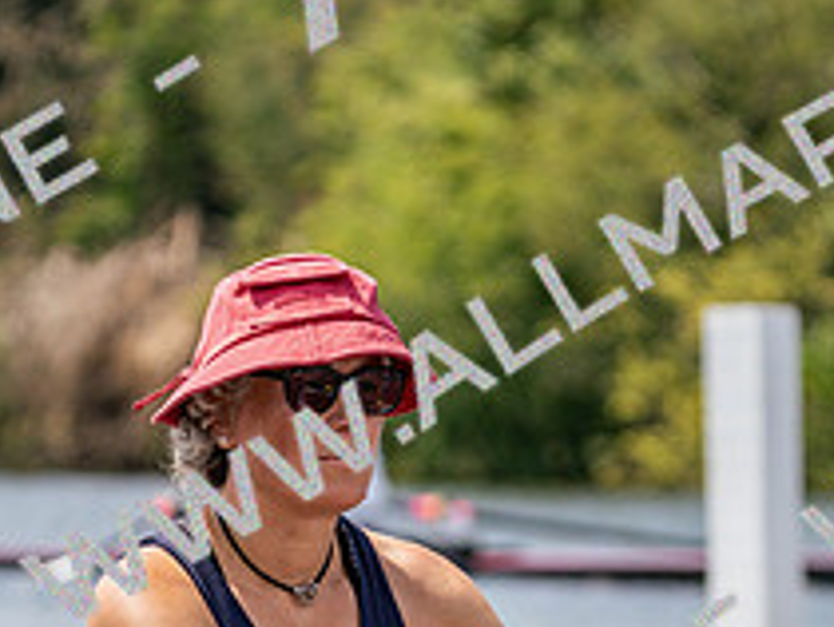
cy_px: 633
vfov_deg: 2.8
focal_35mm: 531
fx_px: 12808
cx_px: 512
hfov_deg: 3.7
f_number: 5.6
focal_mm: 200
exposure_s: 1/1600
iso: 200
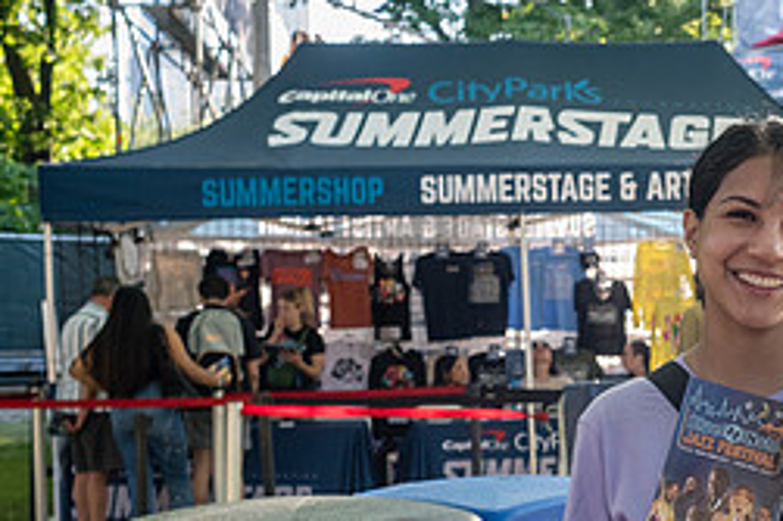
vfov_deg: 16.6
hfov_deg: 24.0
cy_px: 454
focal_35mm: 81
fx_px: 1761
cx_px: 780
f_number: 5.6
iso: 1250
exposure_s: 1/320
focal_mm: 35
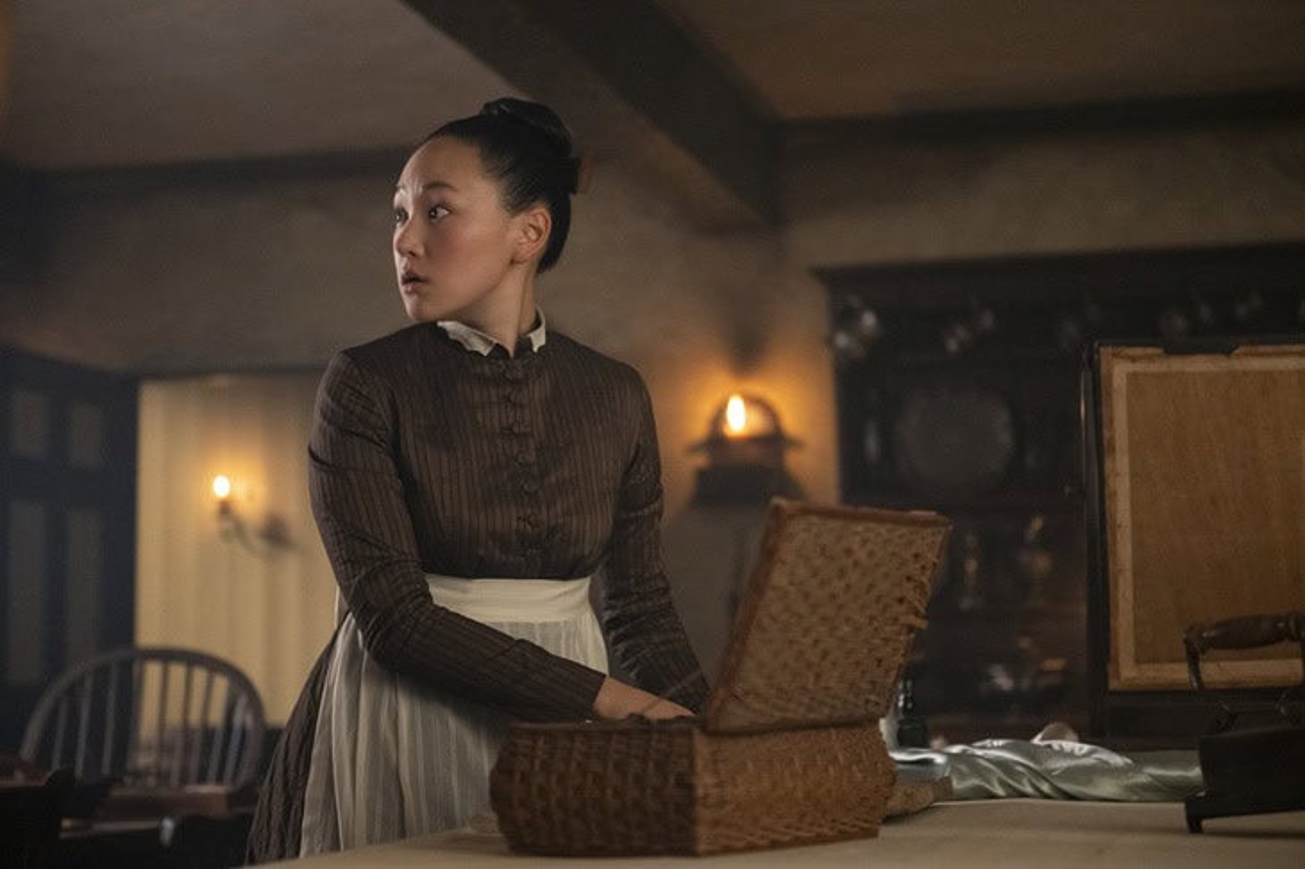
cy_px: 434
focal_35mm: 70
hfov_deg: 28.9
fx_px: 2536
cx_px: 652
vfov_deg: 19.4
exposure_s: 1/125
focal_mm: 70
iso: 5000
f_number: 2.8
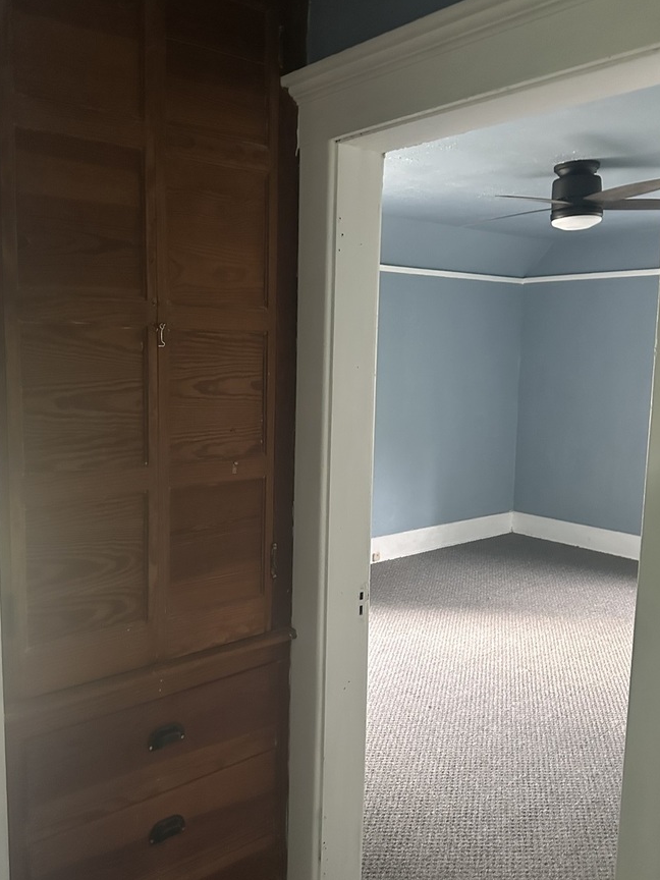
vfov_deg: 60.0
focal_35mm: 30
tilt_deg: -6.1
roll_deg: -1.9
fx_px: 763
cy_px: 440
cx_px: 284
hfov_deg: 46.7
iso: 1000
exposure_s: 1/37
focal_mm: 6.86
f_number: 1.78
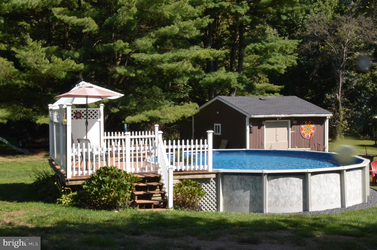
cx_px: 188
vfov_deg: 26.4
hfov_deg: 39.0
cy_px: 125
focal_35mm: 51
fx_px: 533
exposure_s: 1/250
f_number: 29
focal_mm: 34
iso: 2000
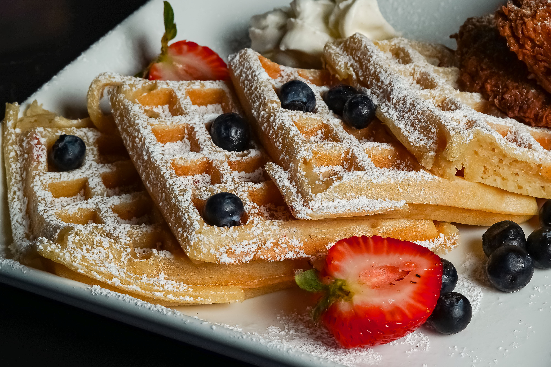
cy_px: 134
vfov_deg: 15.5
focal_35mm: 88
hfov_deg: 23.0
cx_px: 396
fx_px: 1347
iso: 100
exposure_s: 1/125
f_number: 10
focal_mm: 50
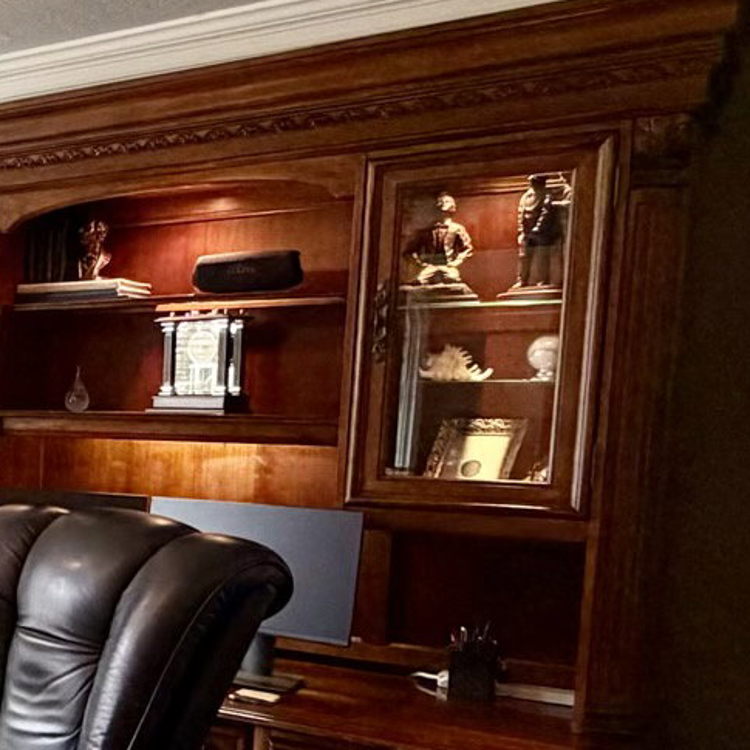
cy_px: 503
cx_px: -382
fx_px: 1201
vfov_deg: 34.3
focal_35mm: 49
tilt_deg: -5.5
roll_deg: -0.6
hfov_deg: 25.7
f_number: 2.2
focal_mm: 2.22
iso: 200
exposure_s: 1/60
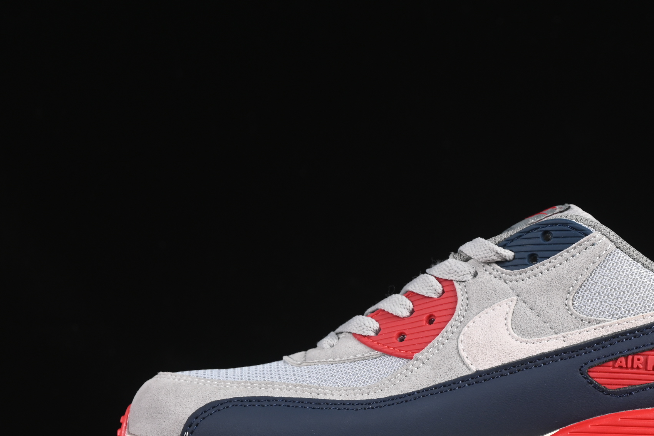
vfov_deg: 11.1
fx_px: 2234
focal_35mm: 123
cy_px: 309
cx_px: 486
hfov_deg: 16.6
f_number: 7.1
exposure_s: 1/60
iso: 160
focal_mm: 50
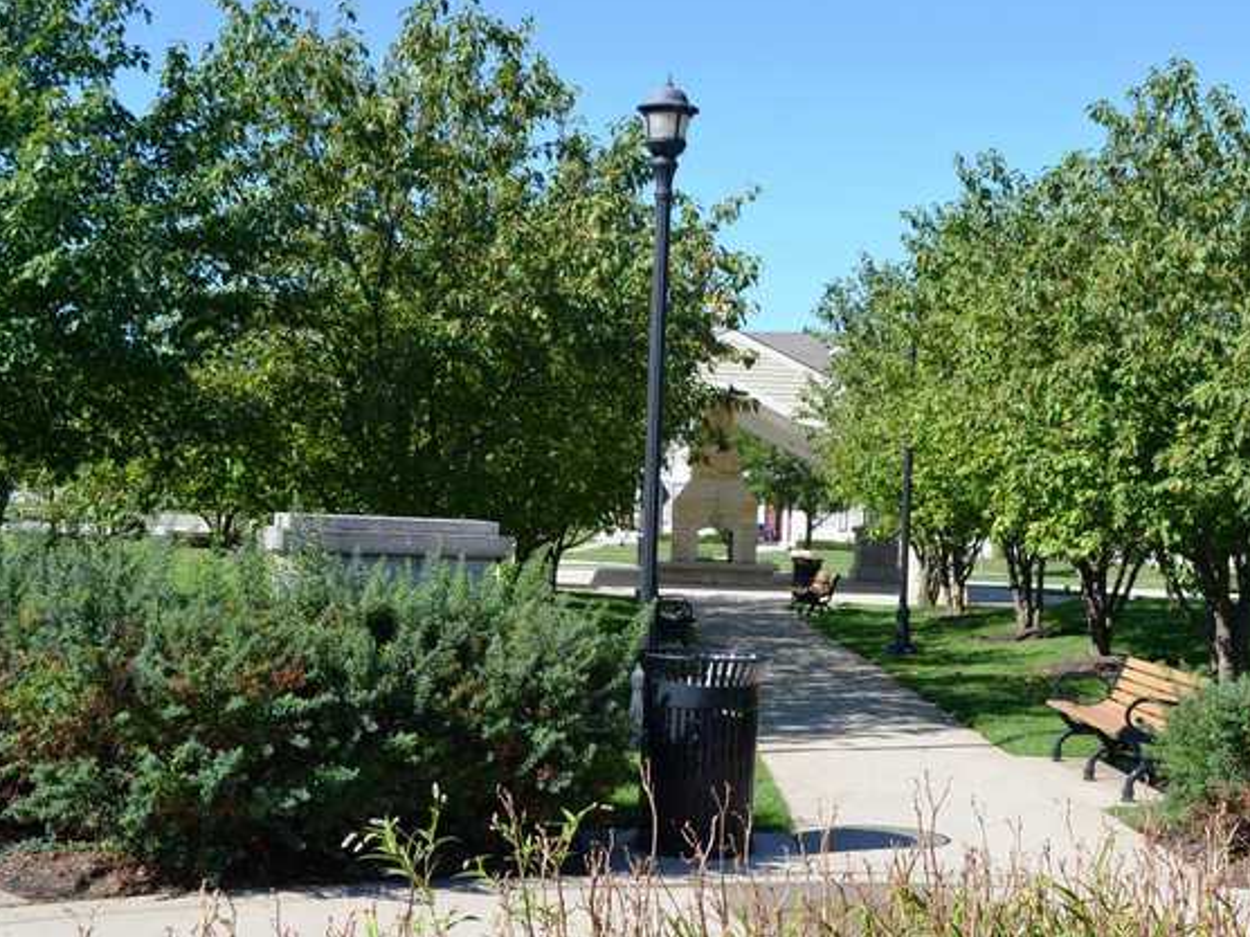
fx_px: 1914
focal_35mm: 53
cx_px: 701
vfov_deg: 27.5
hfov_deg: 36.1
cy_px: 465
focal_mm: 32
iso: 140
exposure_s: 1/250
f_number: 8
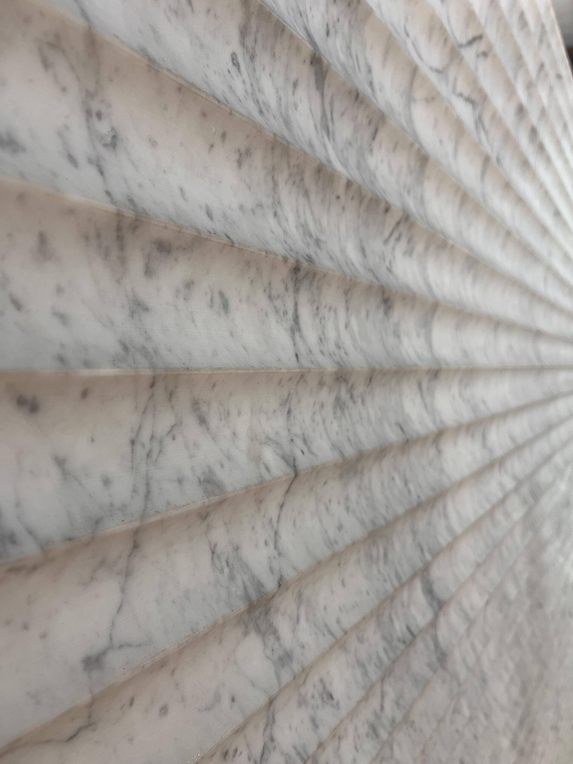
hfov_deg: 53.1
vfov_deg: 67.3
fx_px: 574
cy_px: 382
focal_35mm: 26
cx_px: 286
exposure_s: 1/60
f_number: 1.5
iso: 64
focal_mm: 5.7
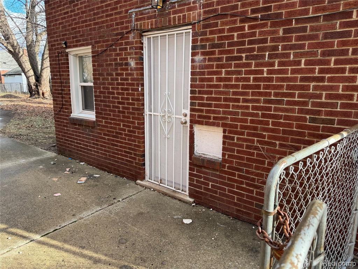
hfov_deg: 71.6
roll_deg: -1.8
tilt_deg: -13.2
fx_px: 248
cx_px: 179
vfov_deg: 56.8
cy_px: 134
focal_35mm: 24
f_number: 1.78
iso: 80
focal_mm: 6.76
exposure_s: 1/407
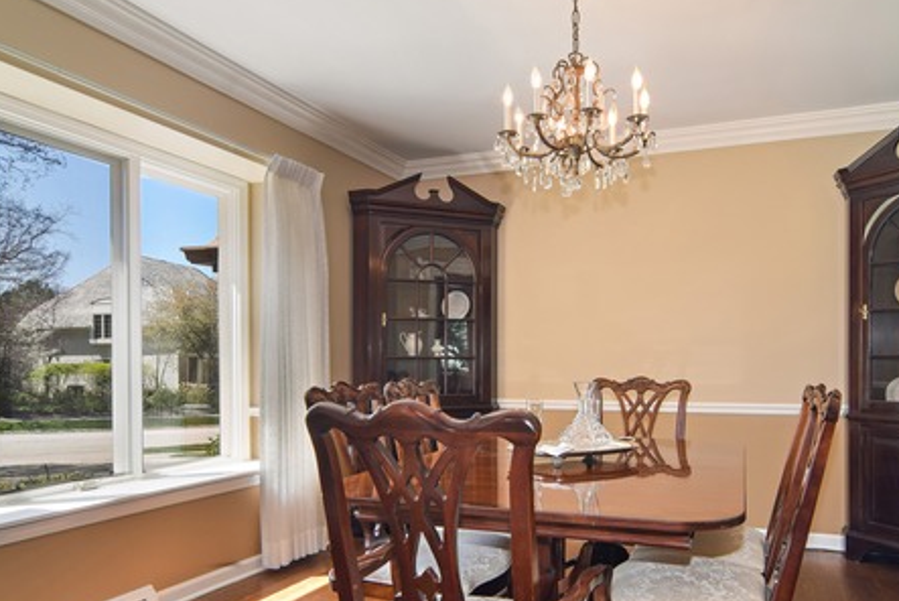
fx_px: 650
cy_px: 371
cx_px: 475
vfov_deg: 49.2
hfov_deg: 69.3
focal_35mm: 26
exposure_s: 1/13
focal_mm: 12
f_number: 8
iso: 200
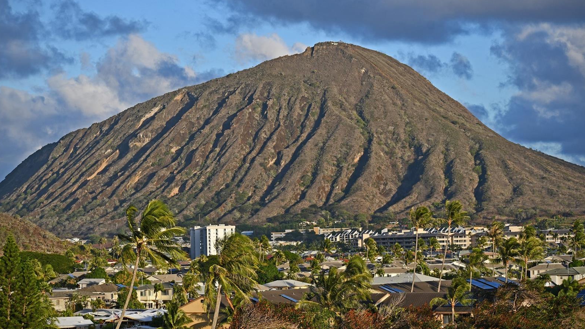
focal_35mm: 111
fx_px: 1722
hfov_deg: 19.3
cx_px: 293
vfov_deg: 10.9
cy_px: 147
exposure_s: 1/250
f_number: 8
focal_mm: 70
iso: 110
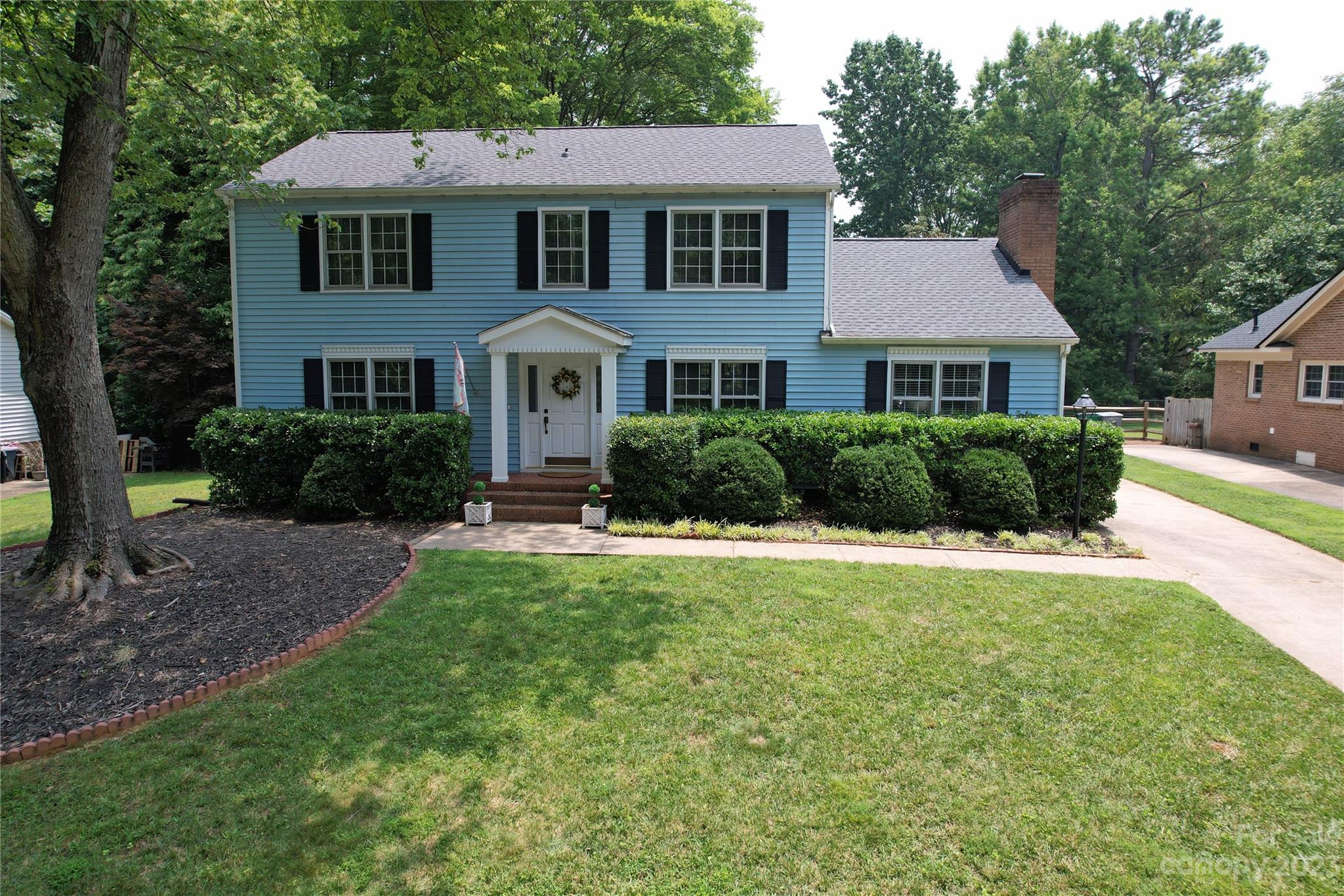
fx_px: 821
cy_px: 448
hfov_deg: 78.6
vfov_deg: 57.2
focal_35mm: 22
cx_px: 672
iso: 100
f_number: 2.8
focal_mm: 8.38
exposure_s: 1/725
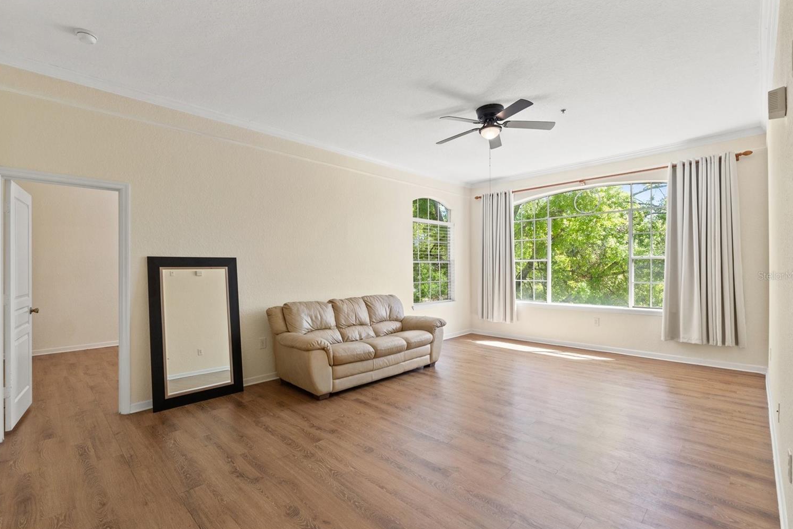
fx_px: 352
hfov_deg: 96.7
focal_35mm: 16
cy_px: 276
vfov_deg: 73.7
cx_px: 382
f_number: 7.1
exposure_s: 1/20
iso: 400
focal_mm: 10
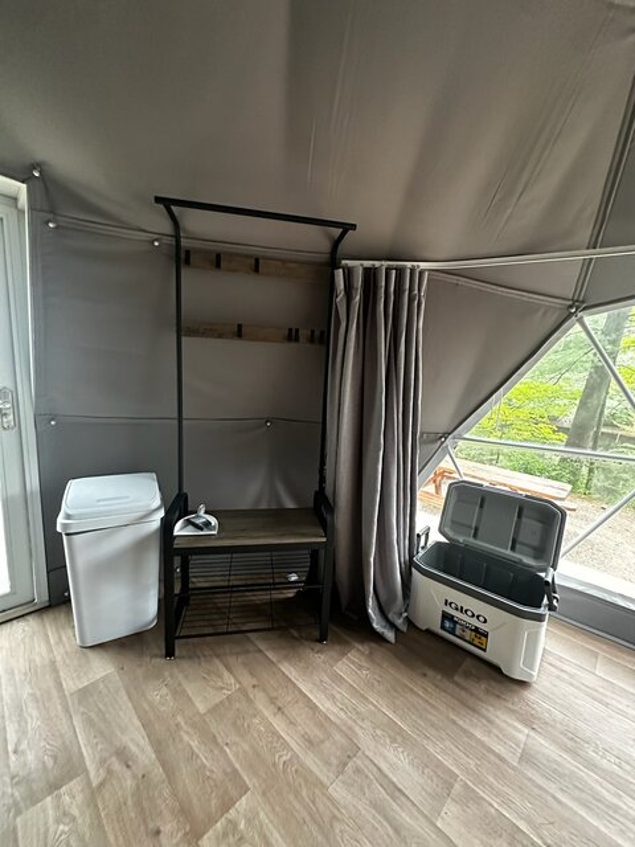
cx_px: 318
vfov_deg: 102.1
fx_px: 342
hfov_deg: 85.7
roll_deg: -3.5
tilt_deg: -7.6
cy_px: 424
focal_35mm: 14
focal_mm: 2.22
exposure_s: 1/60
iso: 1250
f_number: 2.2
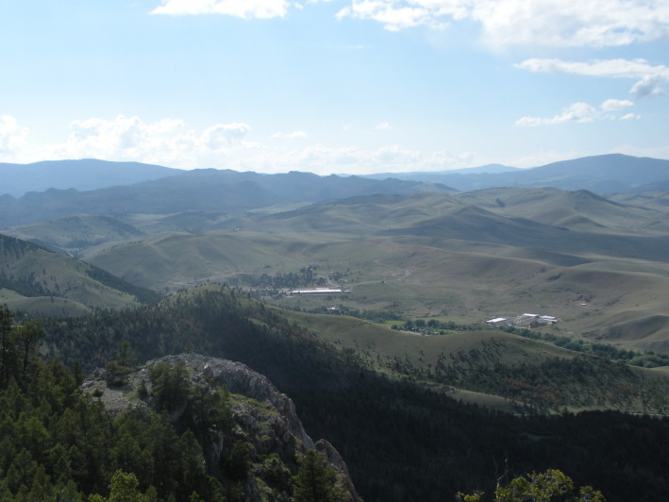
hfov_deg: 36.6
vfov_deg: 28.0
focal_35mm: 52
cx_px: 257
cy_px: 301
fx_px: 1005
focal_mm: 6.3
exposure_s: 1/926
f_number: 3.5
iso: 64
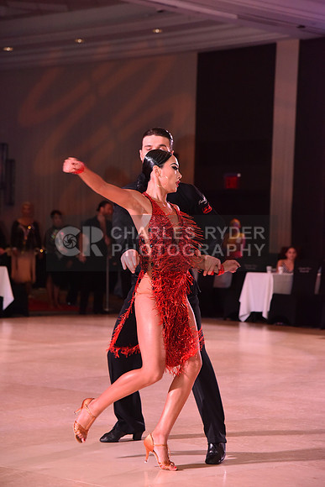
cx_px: 162
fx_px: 1286
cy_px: 244
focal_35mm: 95
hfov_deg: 14.4
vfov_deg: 21.5
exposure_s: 1/320
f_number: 5
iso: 2500
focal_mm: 95
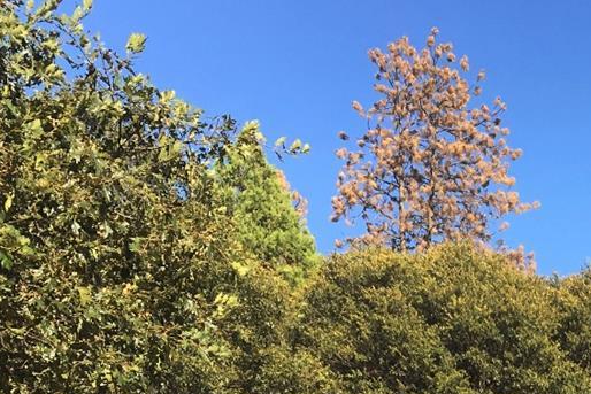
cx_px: 642
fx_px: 1445
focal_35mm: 88
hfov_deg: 21.9
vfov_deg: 14.4
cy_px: 608
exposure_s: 1/1148
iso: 25
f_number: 2.2
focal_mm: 4.15
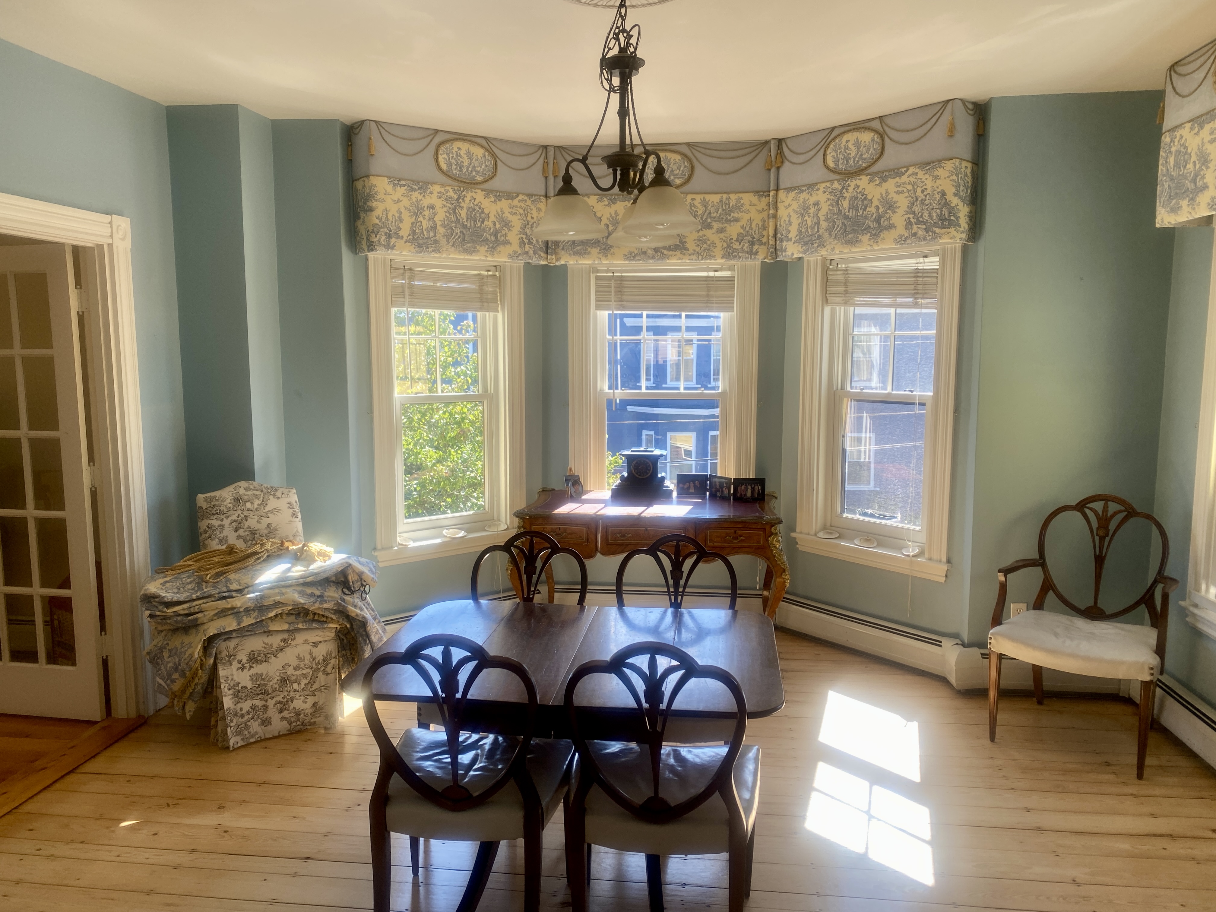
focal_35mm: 26
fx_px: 913
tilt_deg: -5.4
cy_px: 456
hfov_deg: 67.3
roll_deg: +0.7
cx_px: 608
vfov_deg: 53.1
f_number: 1.8
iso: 32
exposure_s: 1/122
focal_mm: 4.25
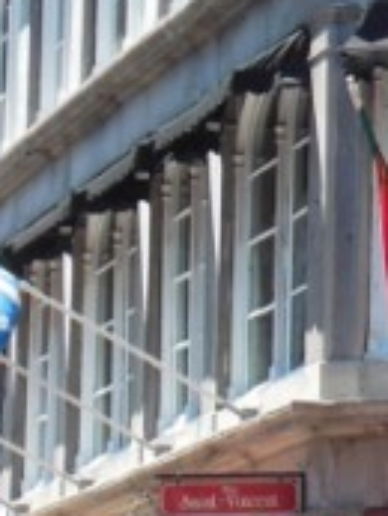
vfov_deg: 8.8
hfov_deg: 6.2
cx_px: 1009
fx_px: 3358
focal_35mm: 225
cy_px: 176
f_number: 3.6
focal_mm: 6.8
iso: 125
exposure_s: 1/400
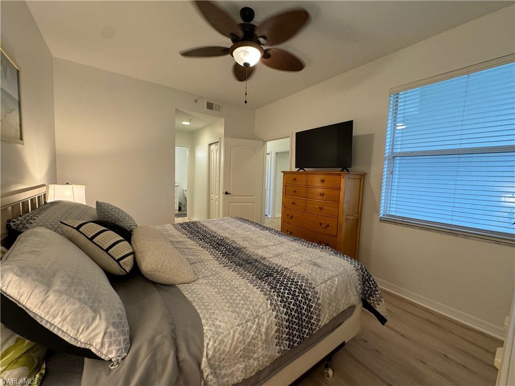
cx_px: 258
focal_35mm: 14
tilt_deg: -4.2
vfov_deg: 85.7
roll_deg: -1.8
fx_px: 208
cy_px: 193
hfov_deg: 102.1
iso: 250
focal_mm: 2.22
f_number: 2.2
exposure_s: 1/60
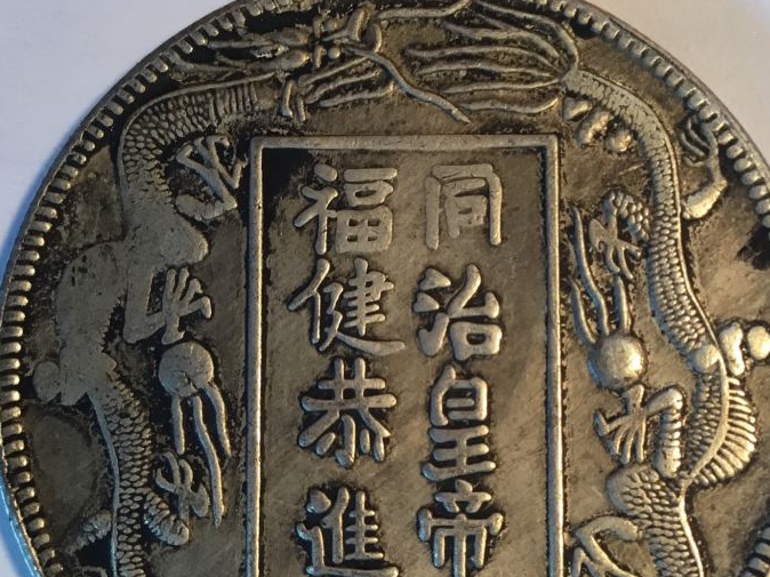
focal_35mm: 46
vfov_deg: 31.2
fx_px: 1023
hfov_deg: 41.2
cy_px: 386
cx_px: 403
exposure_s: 1/30
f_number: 2.4
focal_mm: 3.3
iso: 64
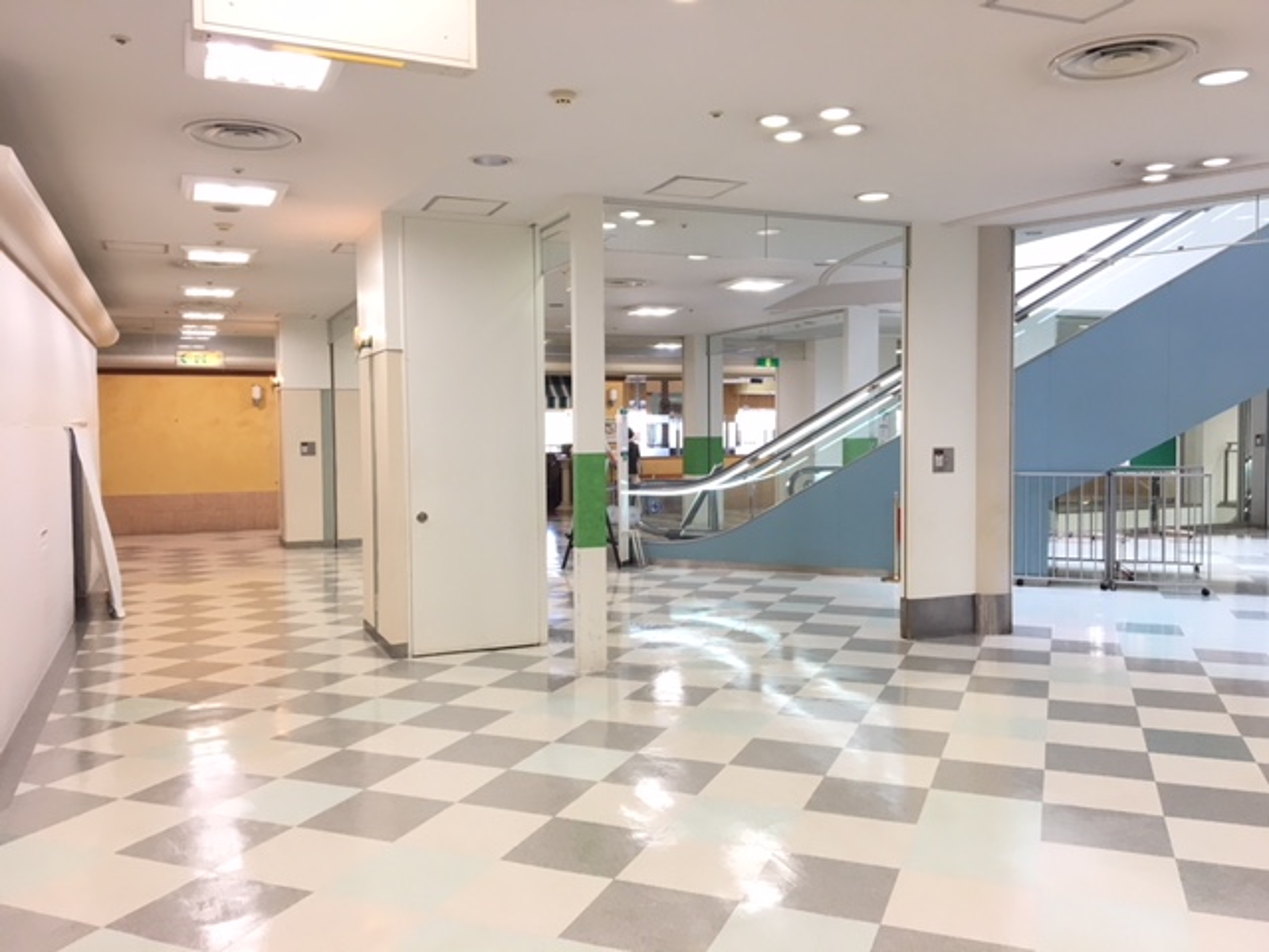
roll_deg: +0.2
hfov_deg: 61.7
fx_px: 1063
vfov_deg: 48.2
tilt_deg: -2.3
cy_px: 476
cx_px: 634
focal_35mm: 29
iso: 32
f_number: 2.2
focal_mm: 4.15
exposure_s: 1/30
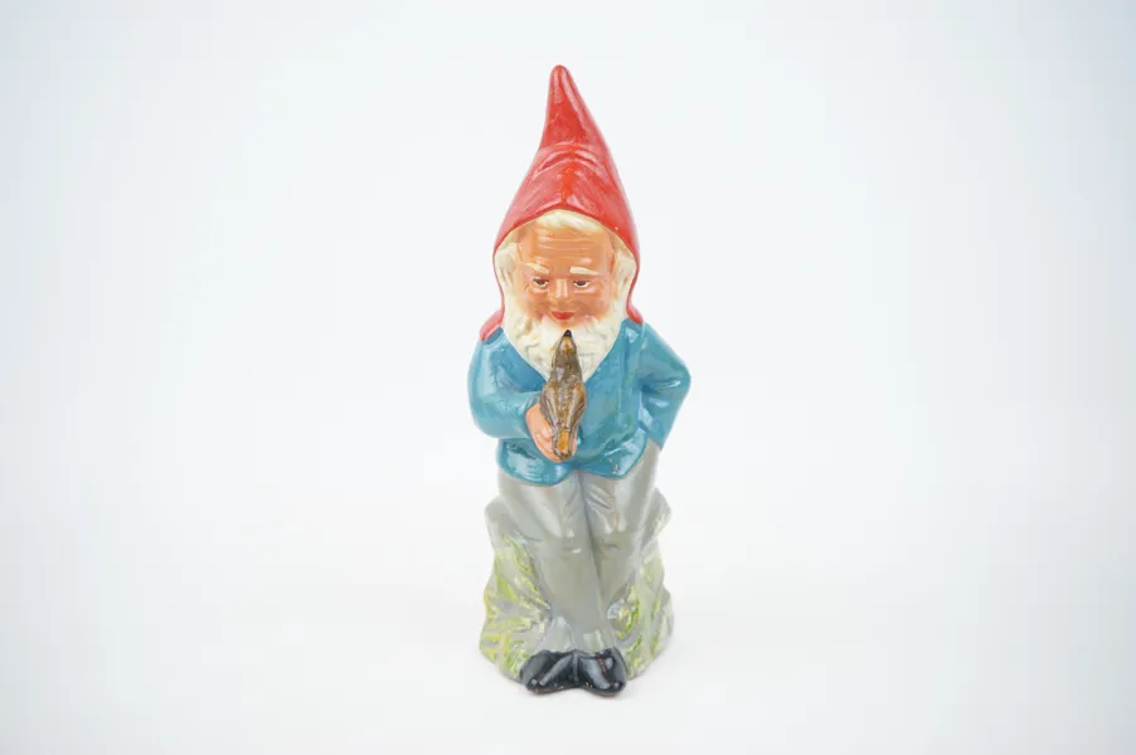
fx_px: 1167
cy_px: 378
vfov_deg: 35.9
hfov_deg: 51.9
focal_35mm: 37
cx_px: 568
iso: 100
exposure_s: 1/60
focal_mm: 37
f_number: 4.5
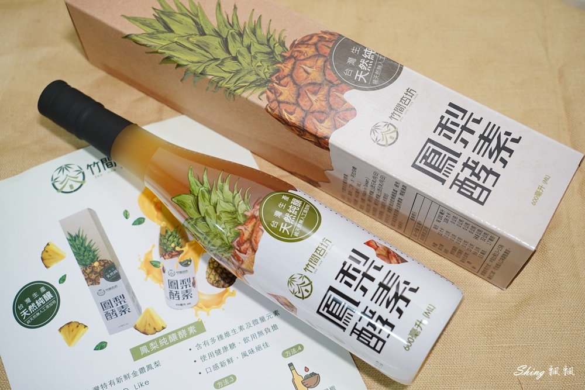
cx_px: 292
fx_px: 780
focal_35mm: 48
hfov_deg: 41.1
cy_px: 195
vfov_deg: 28.1
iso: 800
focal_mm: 48
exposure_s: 1/50
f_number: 5
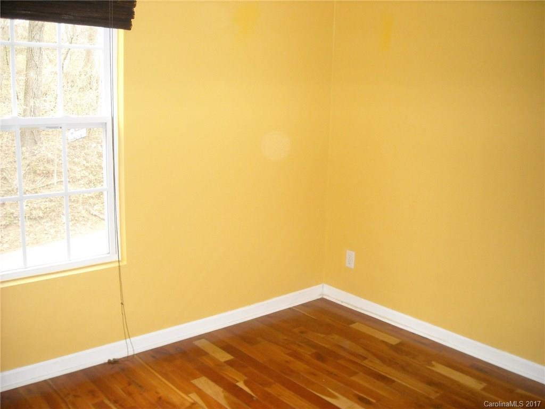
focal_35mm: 35
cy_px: 204
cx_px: 272
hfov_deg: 52.6
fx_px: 551
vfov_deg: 40.7
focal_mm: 5.7
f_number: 2.8
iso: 455
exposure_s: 1/60
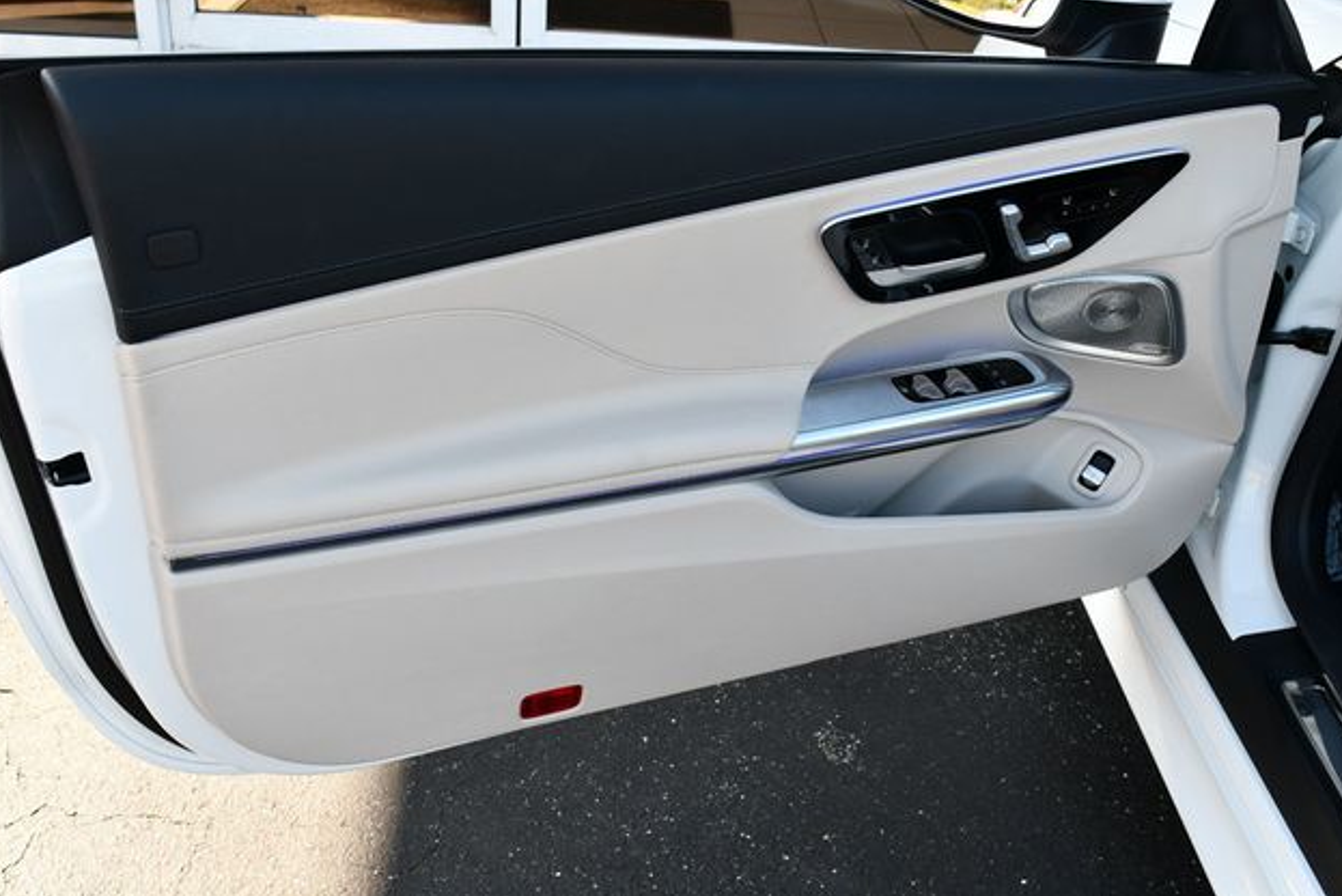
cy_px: 442
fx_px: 1380
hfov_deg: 51.9
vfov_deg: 36.0
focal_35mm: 37
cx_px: 663
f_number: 5.6
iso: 360
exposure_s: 1/250
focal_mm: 18
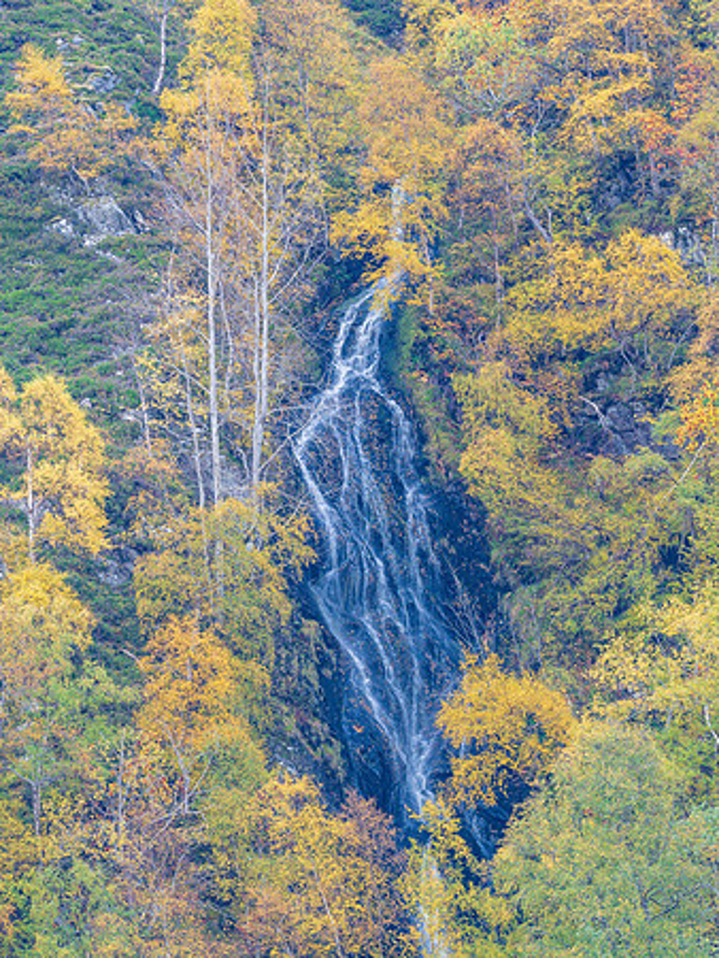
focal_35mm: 601
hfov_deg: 2.5
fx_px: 16629
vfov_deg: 3.3
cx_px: 360
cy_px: 479
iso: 200
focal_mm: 300
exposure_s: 1/25
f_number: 7.1
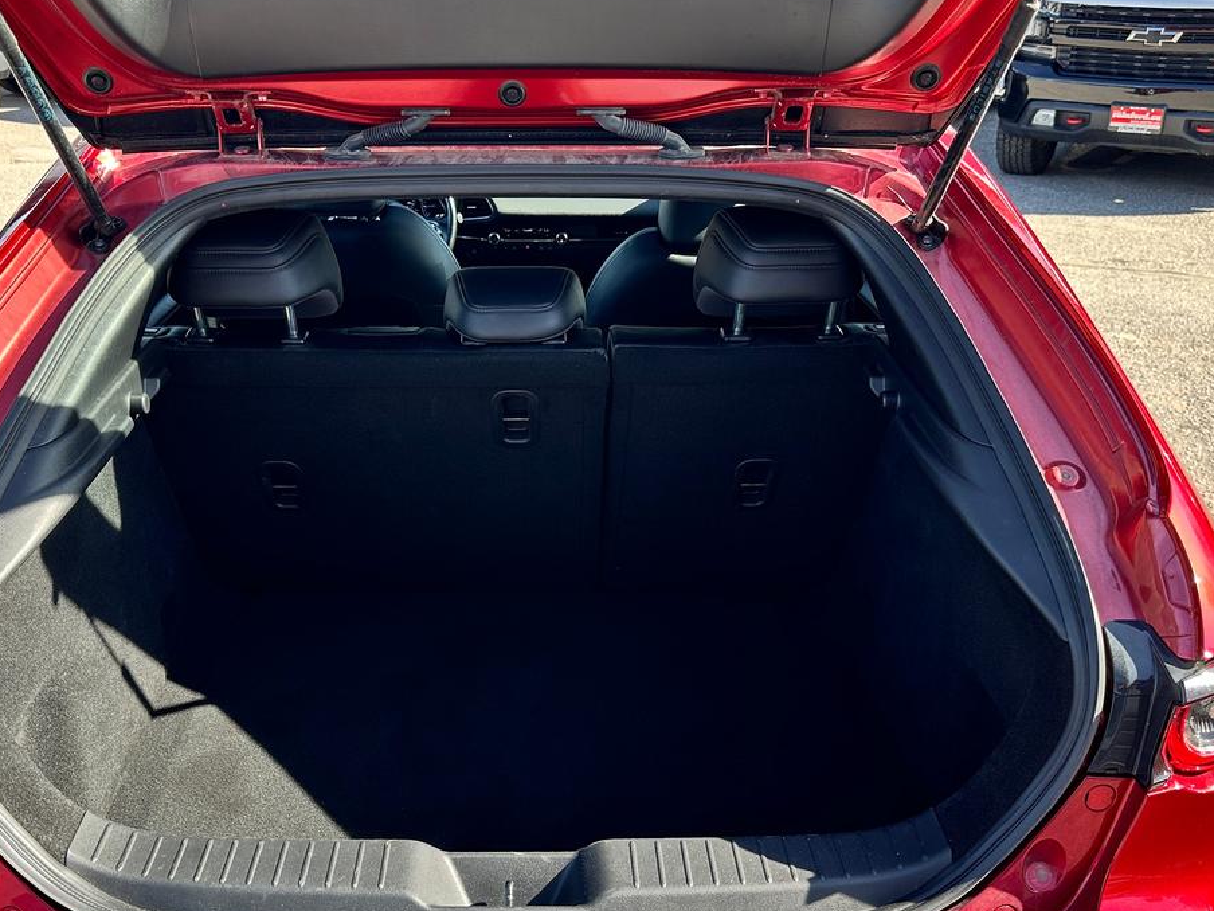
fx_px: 1192
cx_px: 530
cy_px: 582
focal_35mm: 34
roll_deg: +0.0
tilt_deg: -27.7
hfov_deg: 53.8
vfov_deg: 41.4
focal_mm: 6.86
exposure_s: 1/412
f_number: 1.78
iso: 80
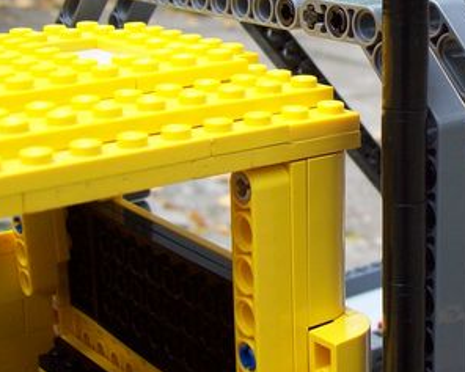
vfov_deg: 20.0
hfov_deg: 23.9
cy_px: 74
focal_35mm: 76
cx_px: 474
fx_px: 1046
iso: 80
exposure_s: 1/100
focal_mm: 6
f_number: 2.7
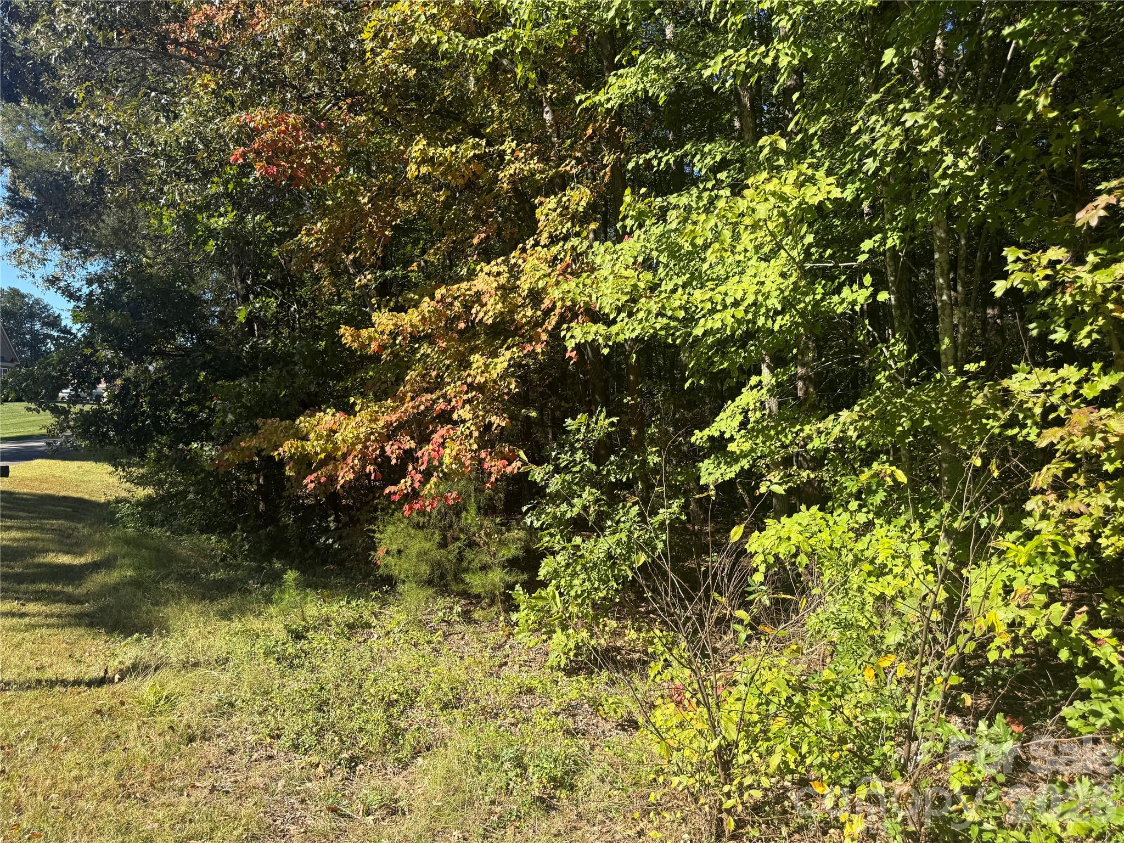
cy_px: 422
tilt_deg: -1.0
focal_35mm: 24
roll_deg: +1.5
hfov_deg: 71.6
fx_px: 779
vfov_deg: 56.8
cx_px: 562
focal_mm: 6.76
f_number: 1.78
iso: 80
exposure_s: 1/1727
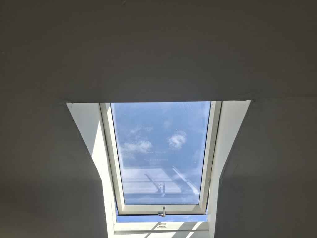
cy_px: 119
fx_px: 229
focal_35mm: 25
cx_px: 158
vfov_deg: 54.9
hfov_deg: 69.4
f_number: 1.8
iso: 32
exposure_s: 1/1264
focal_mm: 4.69
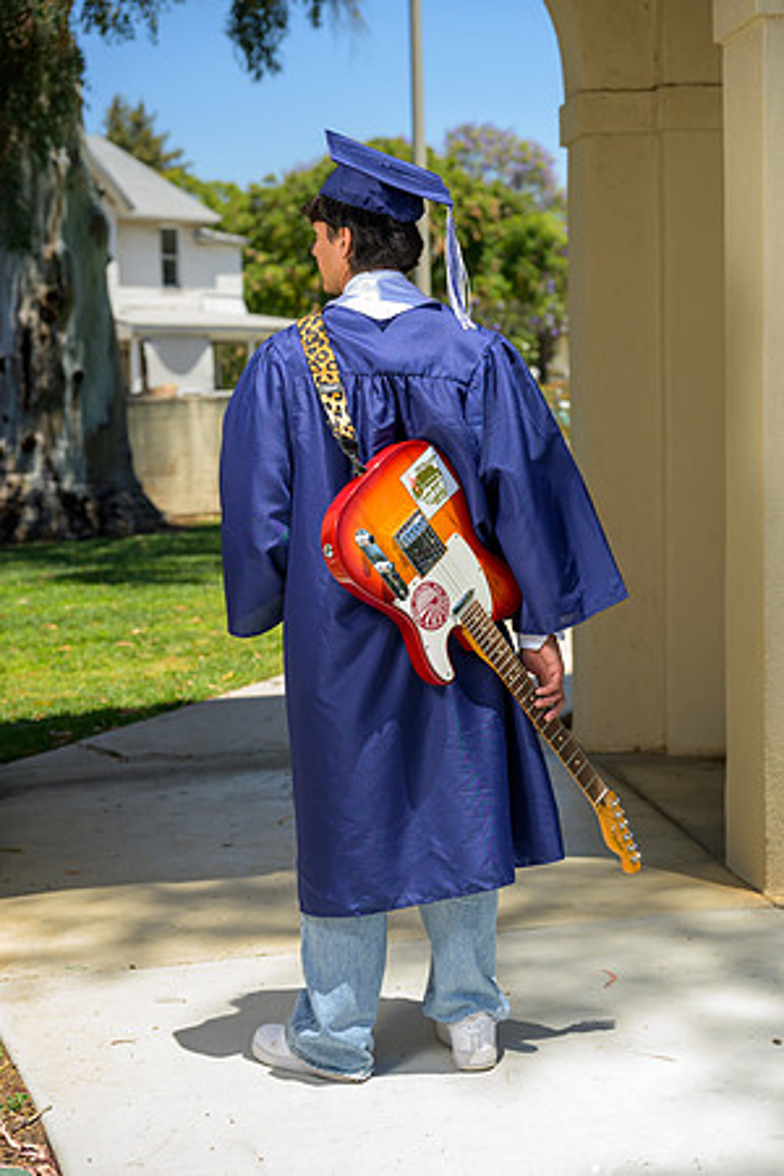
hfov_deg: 22.6
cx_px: 392
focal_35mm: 60
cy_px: 588
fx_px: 1960
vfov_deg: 33.4
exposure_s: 1/3200
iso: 800
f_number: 4
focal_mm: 60
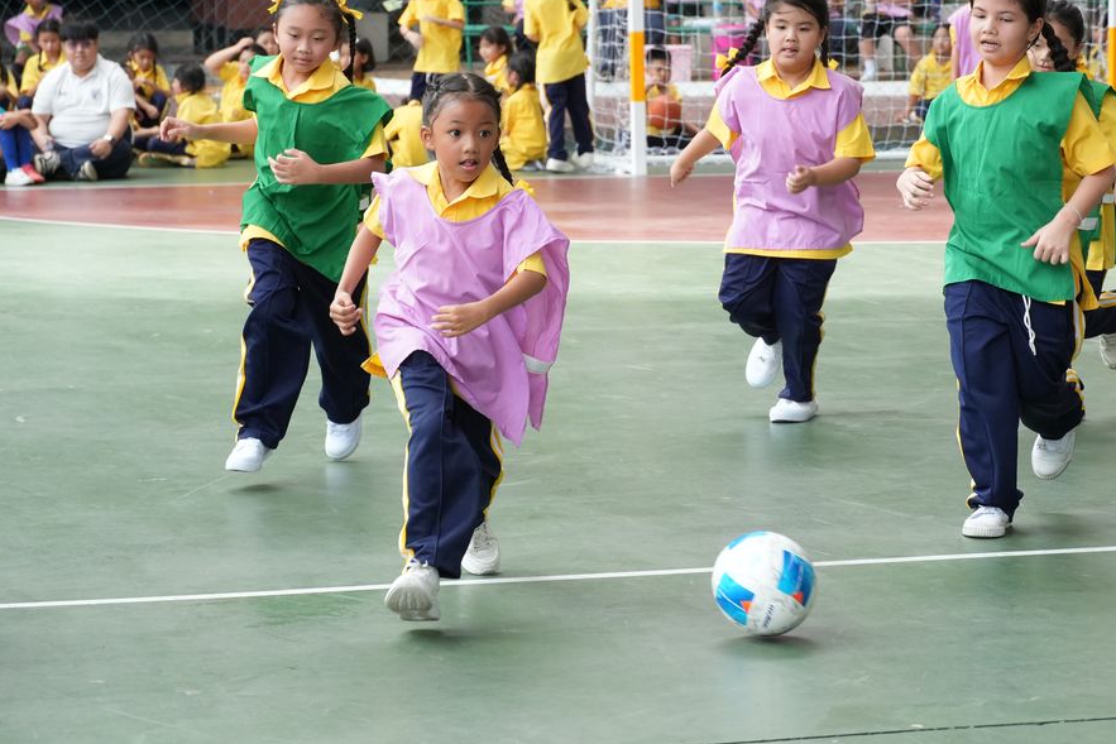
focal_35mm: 121
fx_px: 3738
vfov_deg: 11.4
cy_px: 349
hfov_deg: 17.0
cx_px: 607
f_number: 5.6
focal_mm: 71
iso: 1250
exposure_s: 1/500
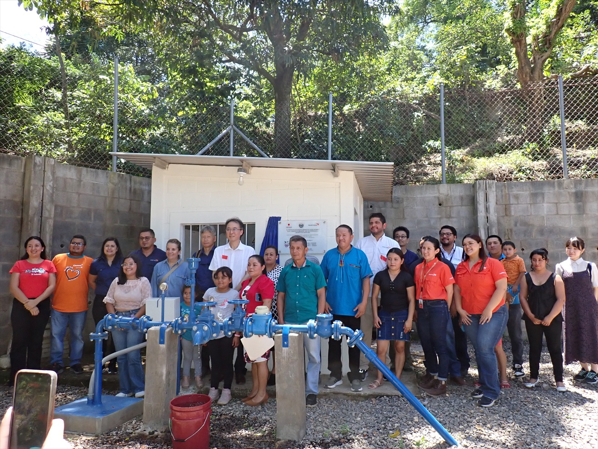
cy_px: 224
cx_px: 299
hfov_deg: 69.4
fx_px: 432
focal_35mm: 25
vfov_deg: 54.9
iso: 400
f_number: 2.8
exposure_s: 1/800
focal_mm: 4.5
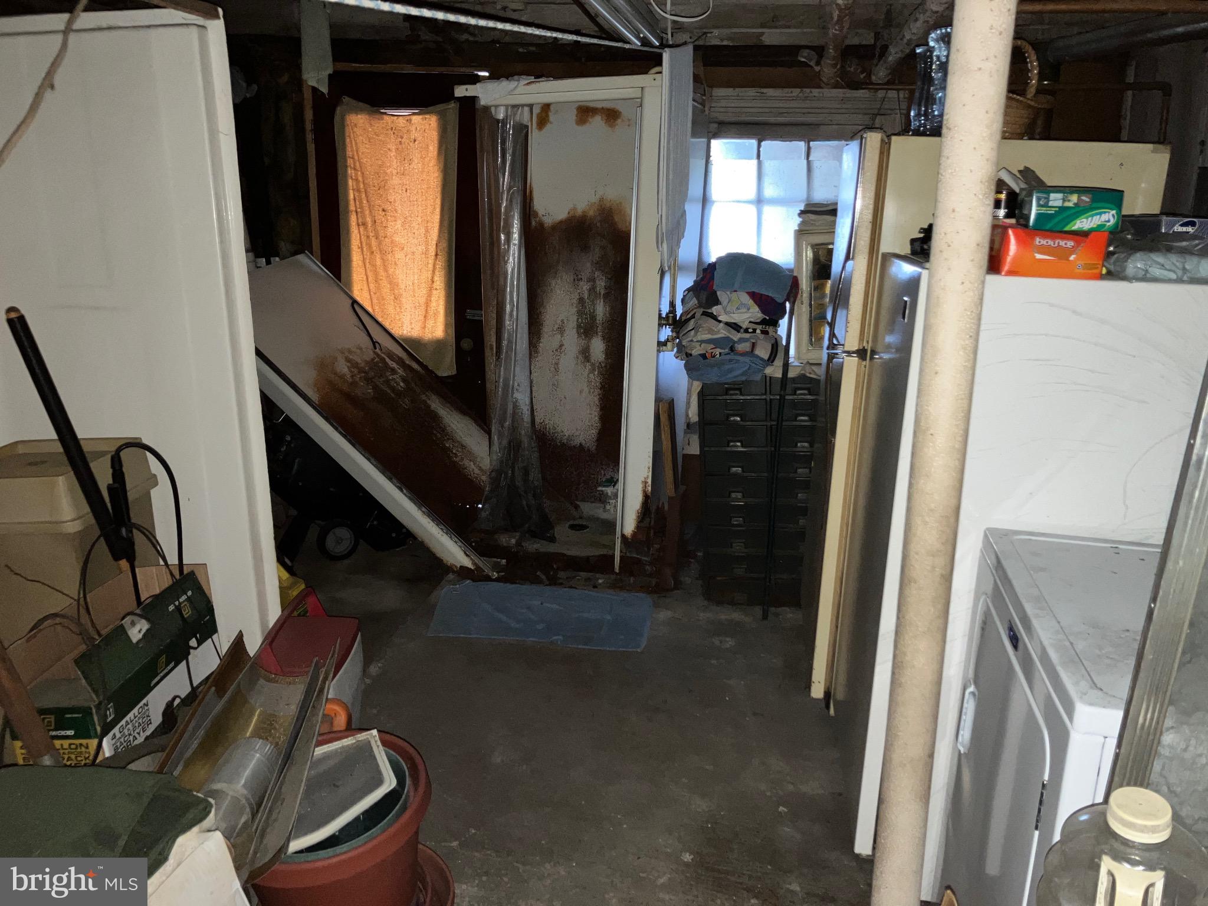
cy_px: 453
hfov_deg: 63.4
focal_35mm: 28
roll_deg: -0.7
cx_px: 604
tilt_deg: -14.0
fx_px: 977
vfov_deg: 49.7
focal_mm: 3.99
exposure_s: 1/4
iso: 64
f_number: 1.8
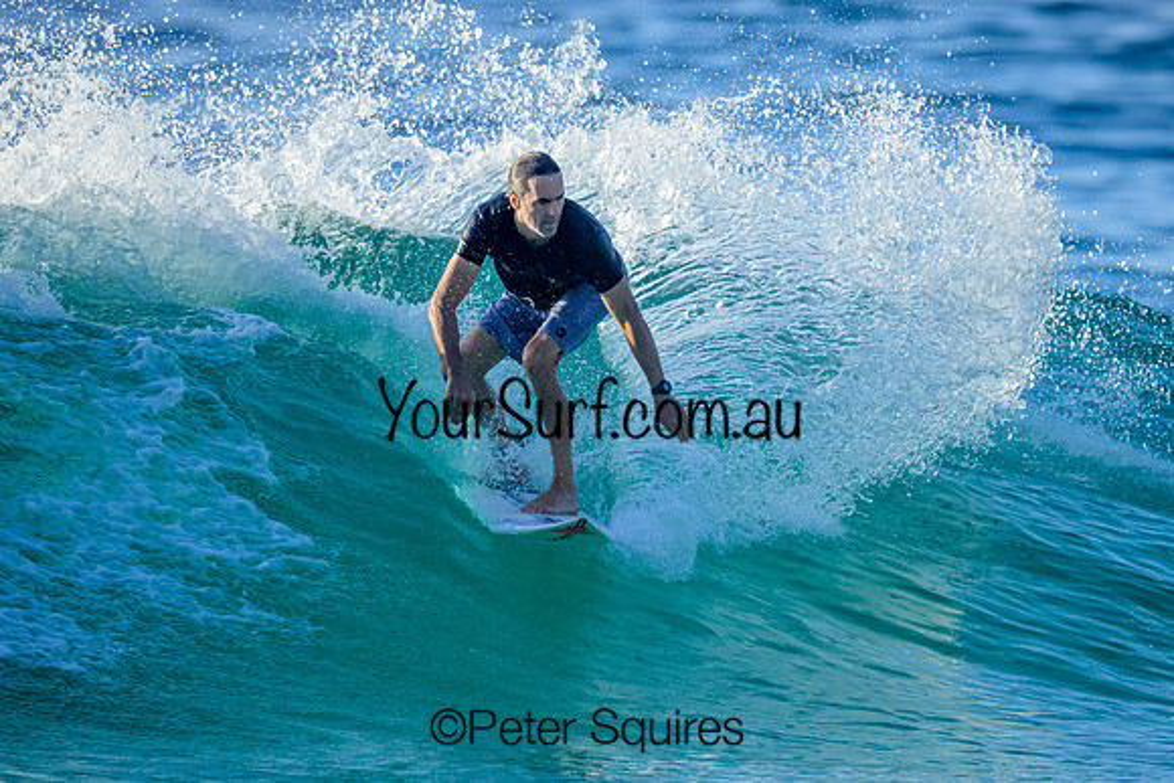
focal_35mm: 1006
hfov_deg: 2.1
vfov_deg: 1.4
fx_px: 32803
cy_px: 450
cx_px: 600
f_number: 6.3
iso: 720
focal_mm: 800
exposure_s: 1/2500
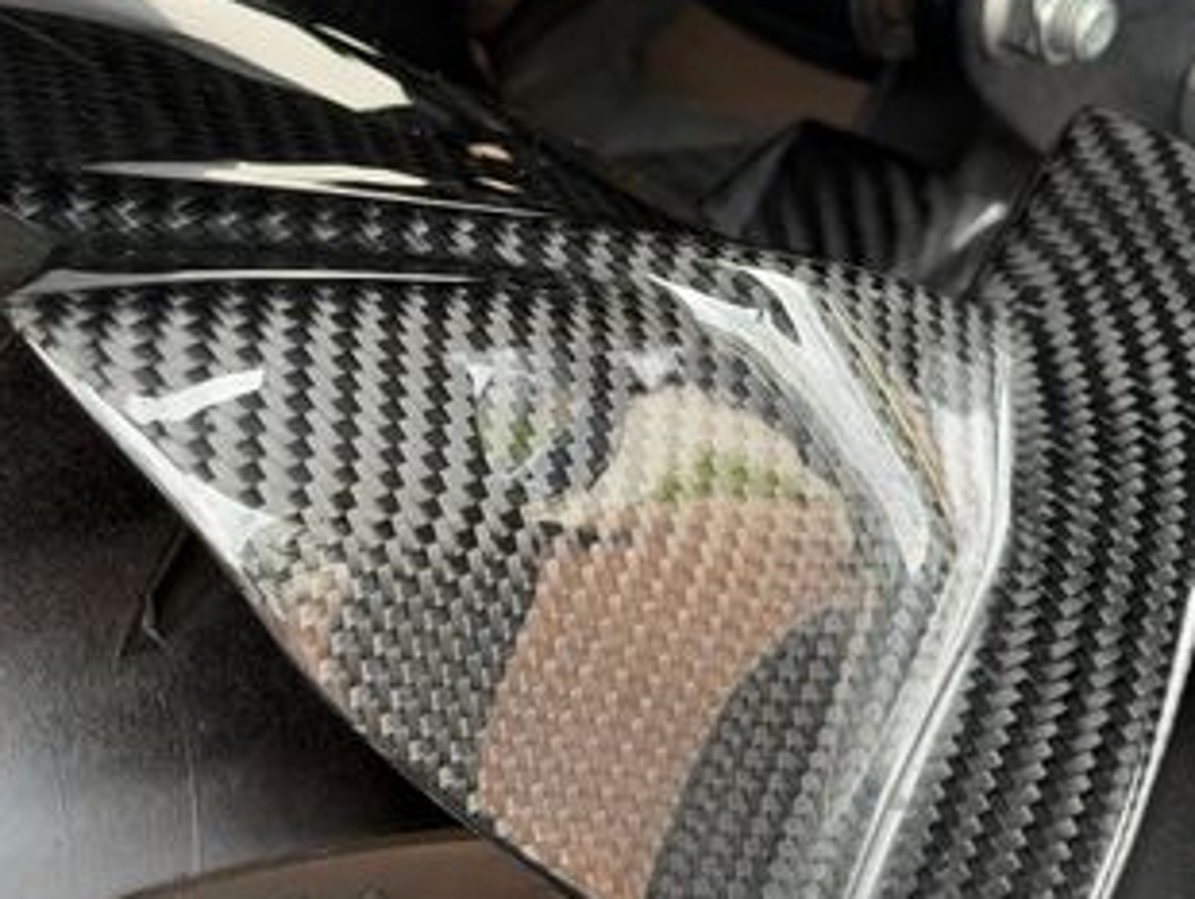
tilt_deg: -47.4
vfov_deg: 15.0
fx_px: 3420
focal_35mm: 99
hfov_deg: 19.8
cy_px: 378
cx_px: 574
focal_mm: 6.76
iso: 64
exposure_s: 1/179
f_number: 1.78
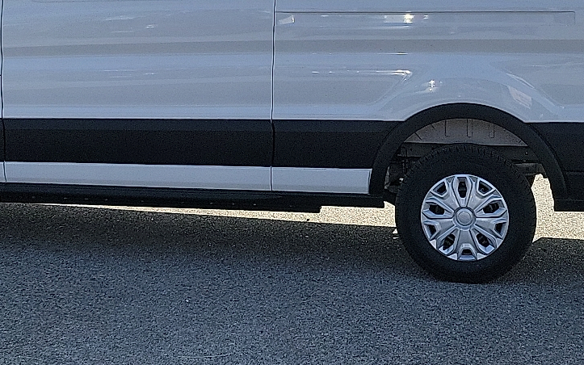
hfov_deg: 33.5
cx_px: 271
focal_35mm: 61
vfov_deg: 20.3
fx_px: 971
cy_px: -37
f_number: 1.8
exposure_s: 1/5000
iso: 50
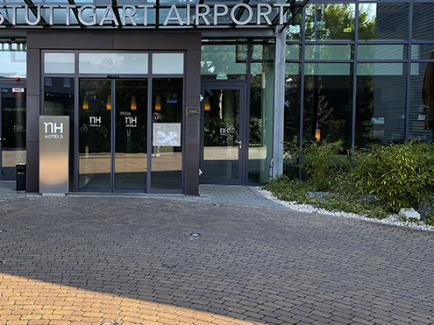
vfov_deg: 34.2
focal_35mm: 42
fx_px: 526
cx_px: 125
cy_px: 131
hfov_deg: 43.8
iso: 32
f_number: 1.6
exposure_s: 1/569
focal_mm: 5.1
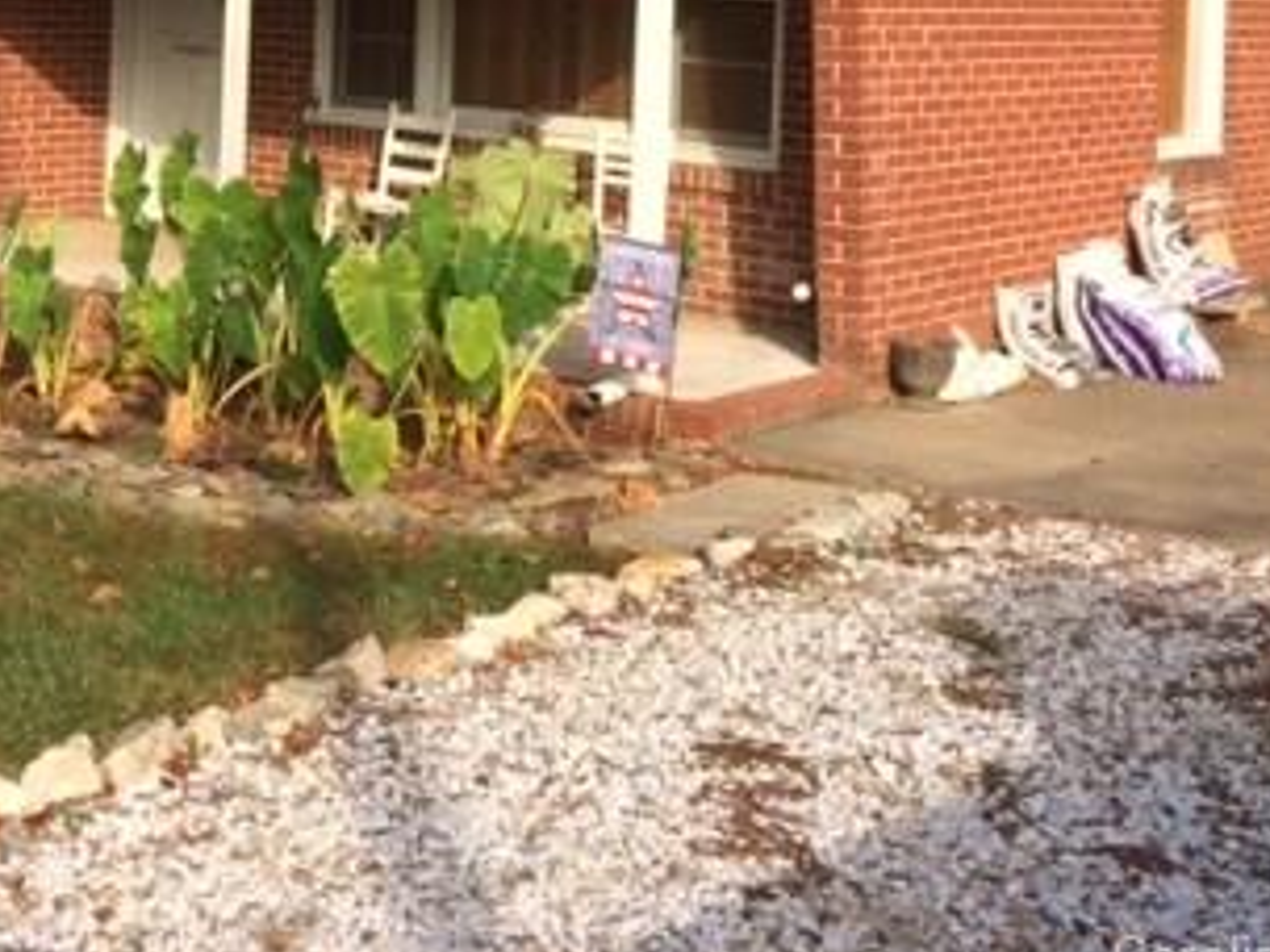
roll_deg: -0.9
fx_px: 2238
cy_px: -4
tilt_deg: -0.9
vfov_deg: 23.0
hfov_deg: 30.9
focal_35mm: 61
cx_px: 255
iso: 32
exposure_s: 1/1520
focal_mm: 4.15
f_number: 2.2
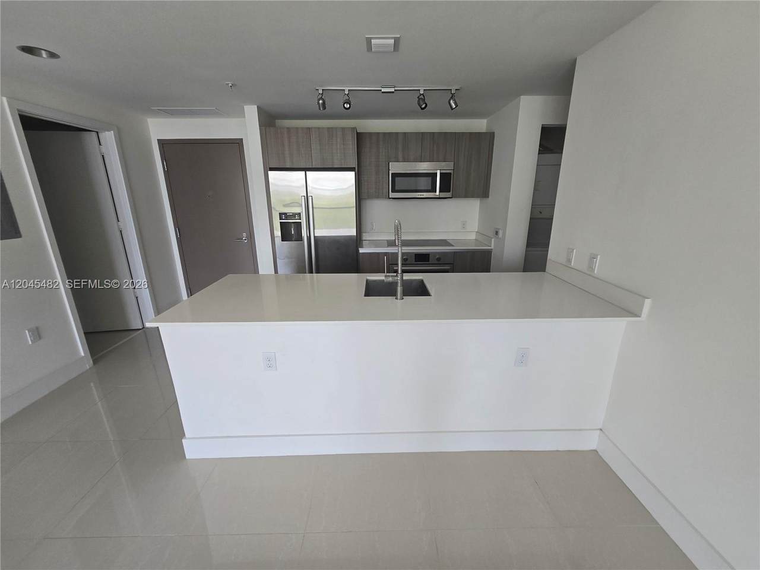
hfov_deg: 106.2
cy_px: 285
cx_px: 380
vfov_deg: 89.9
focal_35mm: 13
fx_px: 285
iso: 100
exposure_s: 1/60
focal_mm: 2.2
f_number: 2.2
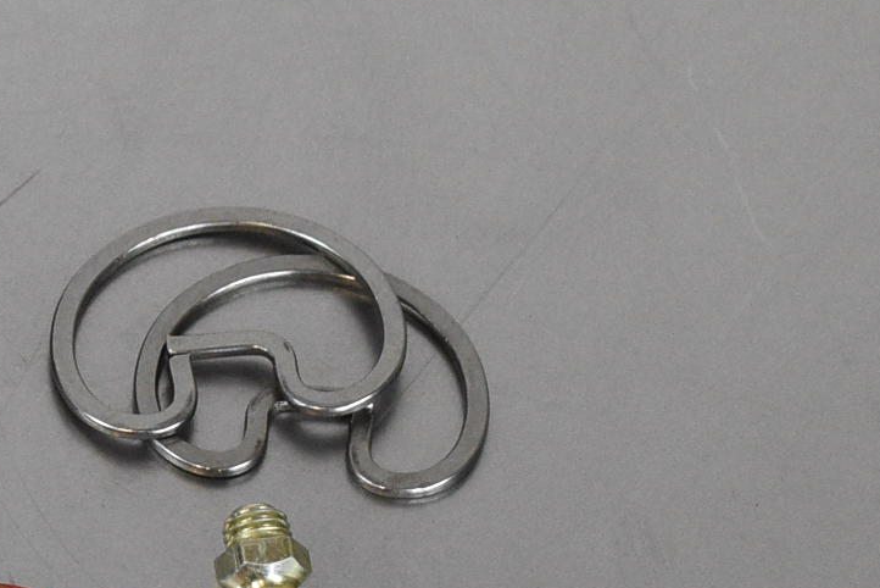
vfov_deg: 4.0
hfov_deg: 6.0
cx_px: -301
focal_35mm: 342
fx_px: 8365
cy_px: 148
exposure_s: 1/160
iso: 1250
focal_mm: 55
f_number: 6.3
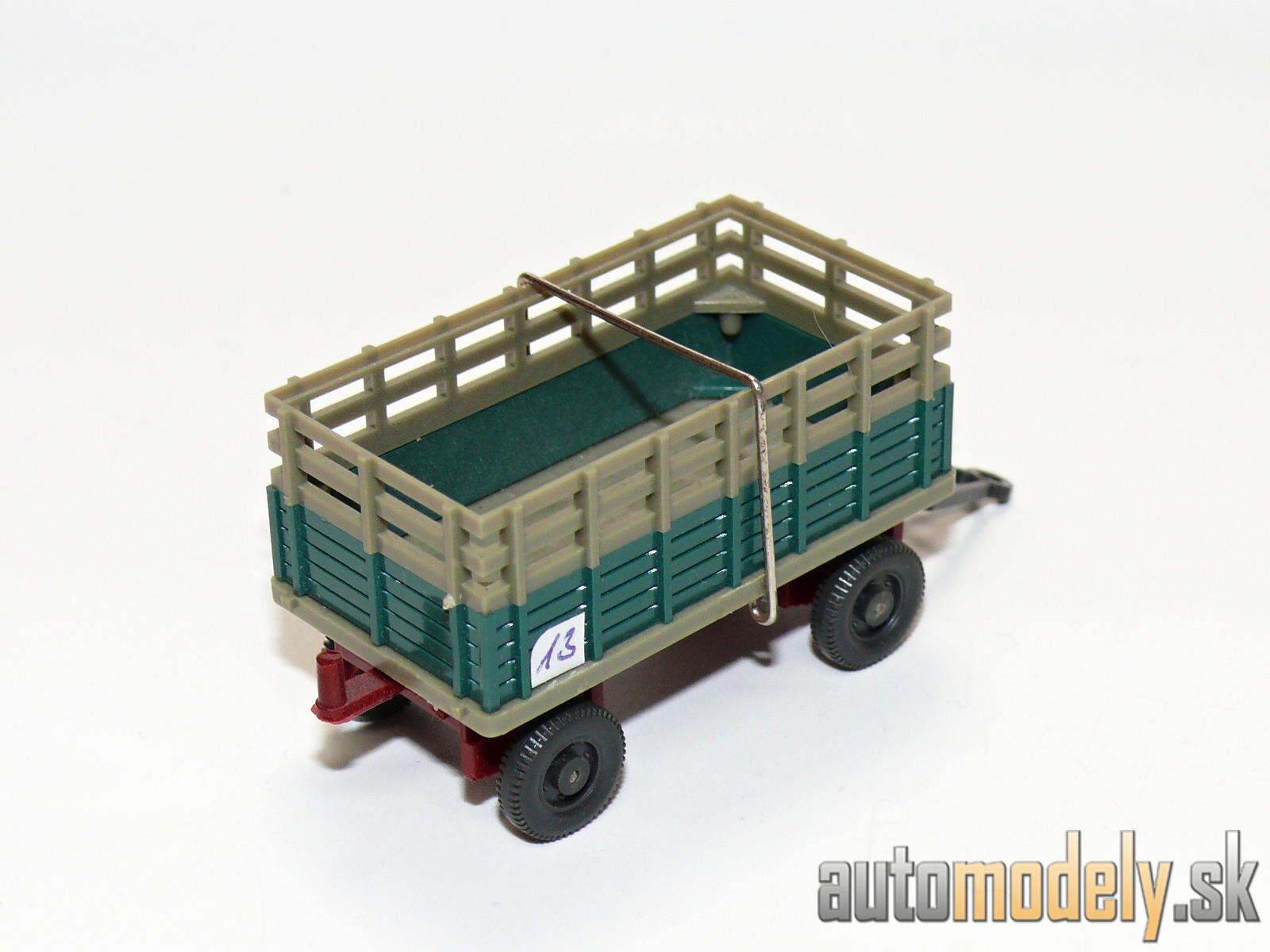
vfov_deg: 15.6
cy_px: 476
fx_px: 3485
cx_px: 635
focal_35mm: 95
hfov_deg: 20.7
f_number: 4
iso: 100
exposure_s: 1/30
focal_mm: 12.9
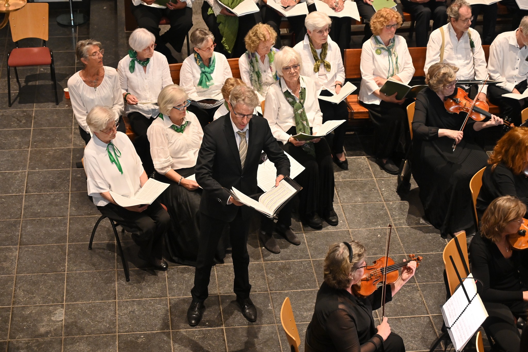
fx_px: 1026
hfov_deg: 28.9
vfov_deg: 19.4
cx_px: 264
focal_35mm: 70
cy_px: 176
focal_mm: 70
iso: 1800
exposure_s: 1/80
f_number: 4
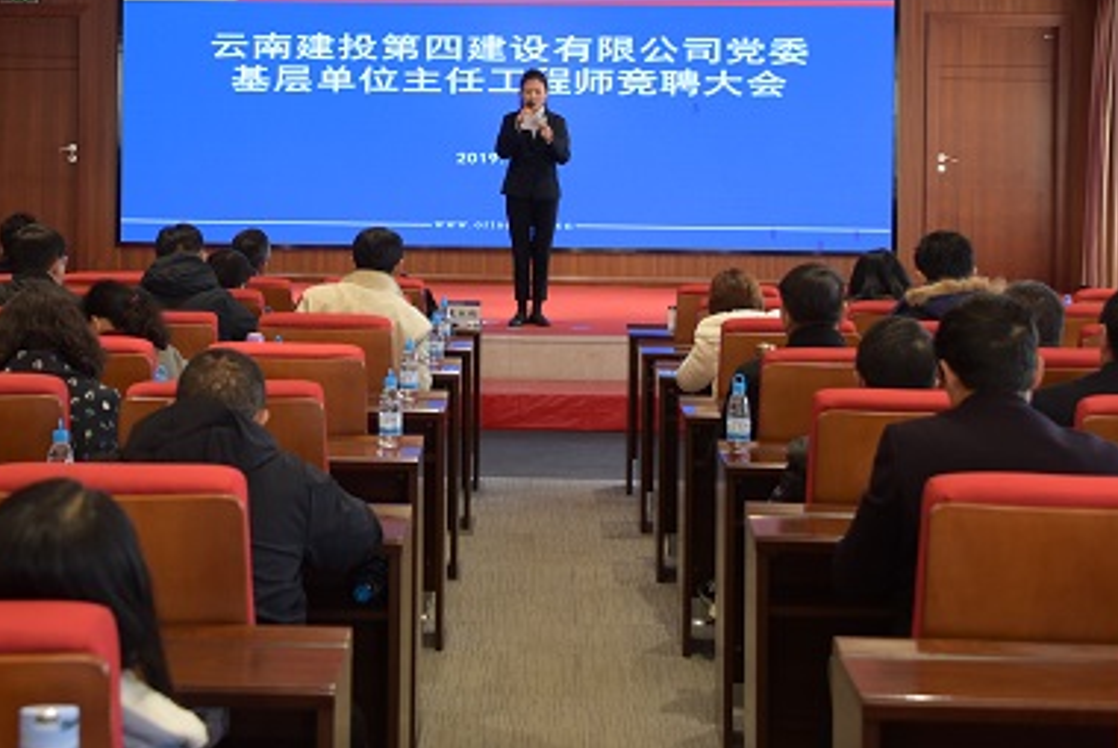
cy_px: 75
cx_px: 477
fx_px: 2175
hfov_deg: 28.8
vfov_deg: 19.1
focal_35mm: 70
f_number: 4.5
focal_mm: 38
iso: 800
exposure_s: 1/125
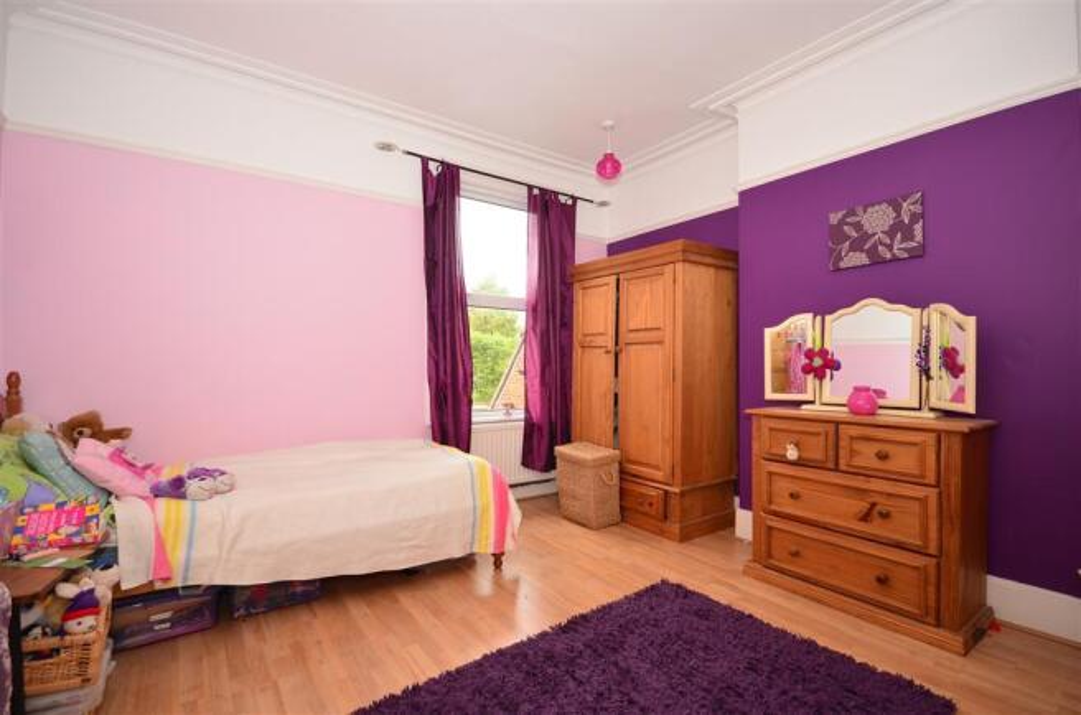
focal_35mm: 18
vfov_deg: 67.1
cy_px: 358
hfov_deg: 90.1
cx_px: 540
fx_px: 539
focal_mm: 12
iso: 200
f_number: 5.6
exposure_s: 1/60
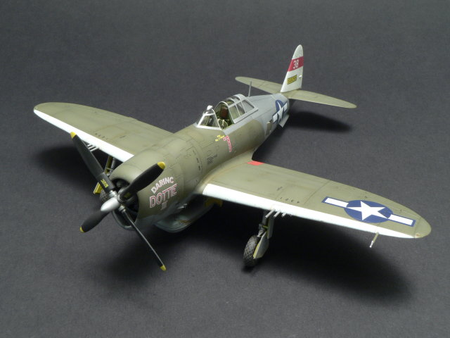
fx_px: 468
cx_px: 225
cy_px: 169
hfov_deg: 51.4
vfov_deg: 39.7
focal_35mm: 36
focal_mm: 6
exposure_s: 1/2.5
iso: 80
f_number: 6.3
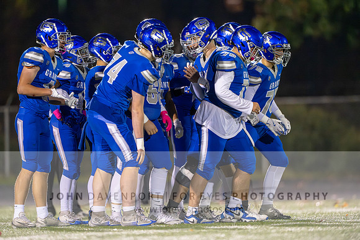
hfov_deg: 5.2
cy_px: 120
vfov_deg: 3.4
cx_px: 180
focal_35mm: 400
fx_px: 4001
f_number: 2.8
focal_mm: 400
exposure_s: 1/1000
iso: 14400
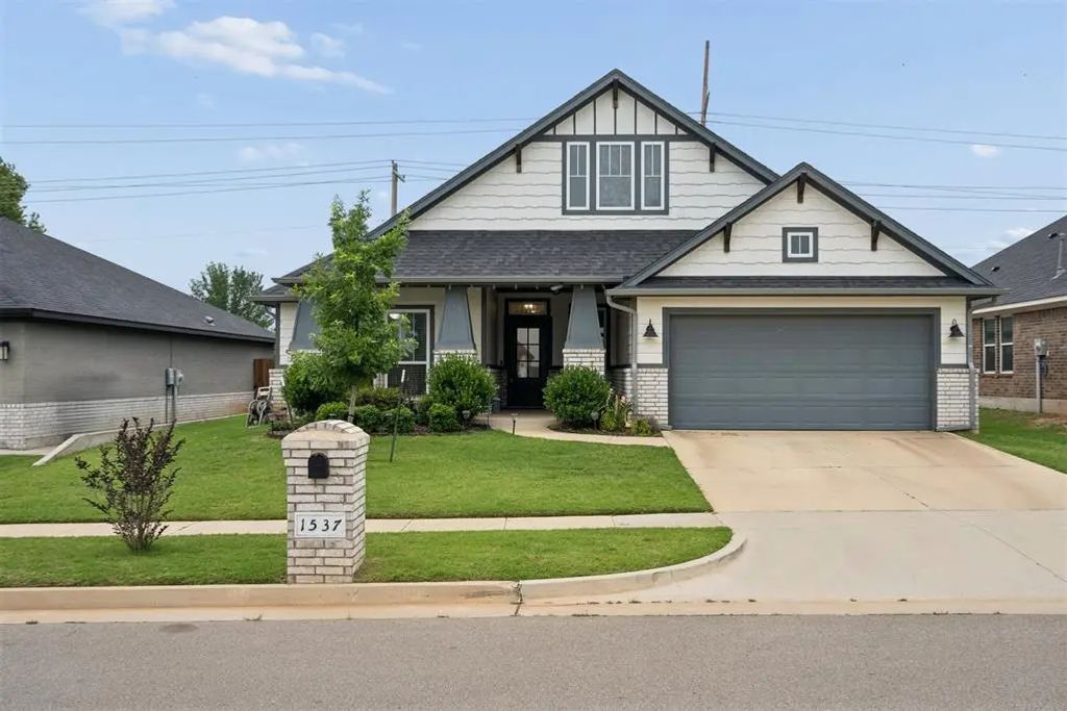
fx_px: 1037
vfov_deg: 37.9
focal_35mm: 35
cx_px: 534
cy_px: 356
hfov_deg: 54.4
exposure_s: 1/320
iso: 200
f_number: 8
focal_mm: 35
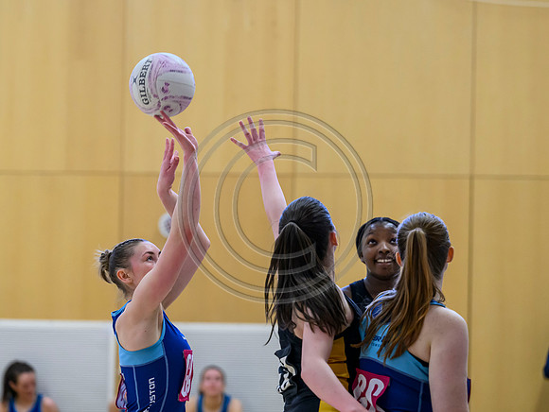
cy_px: 167
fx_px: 2811
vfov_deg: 8.4
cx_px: 232
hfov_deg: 11.2
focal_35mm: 177
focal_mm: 135
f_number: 3.2
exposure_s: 1/1000
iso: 3200
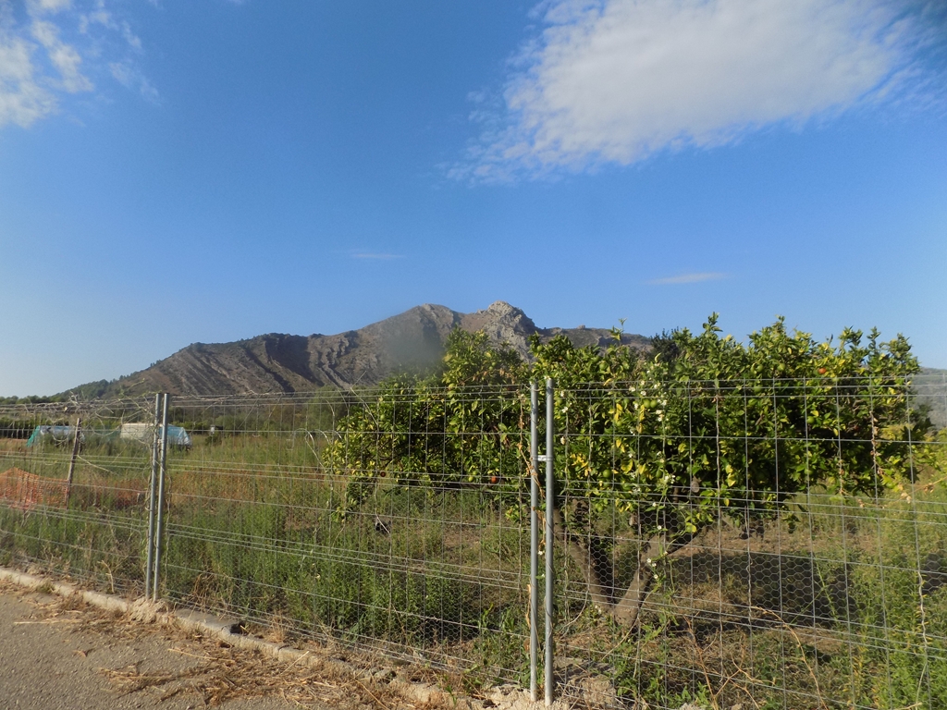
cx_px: 474
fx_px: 629
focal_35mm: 23
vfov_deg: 58.9
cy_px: 355
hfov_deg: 73.9
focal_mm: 4
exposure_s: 1/1250
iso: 80
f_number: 3.1
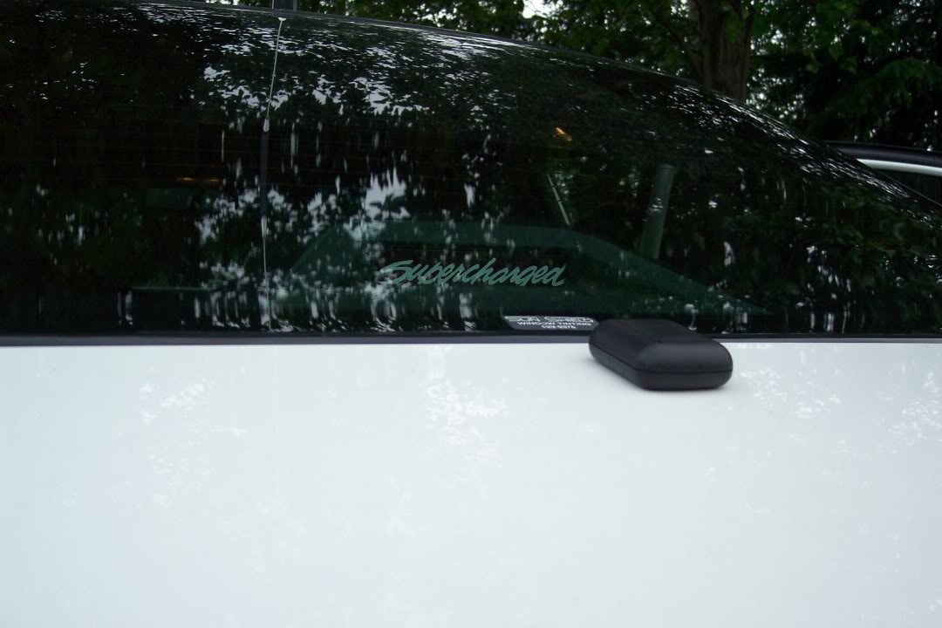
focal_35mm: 38
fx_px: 994
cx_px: 471
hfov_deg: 50.7
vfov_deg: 35.1
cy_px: 314
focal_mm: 8
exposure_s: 1/500
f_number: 2.8
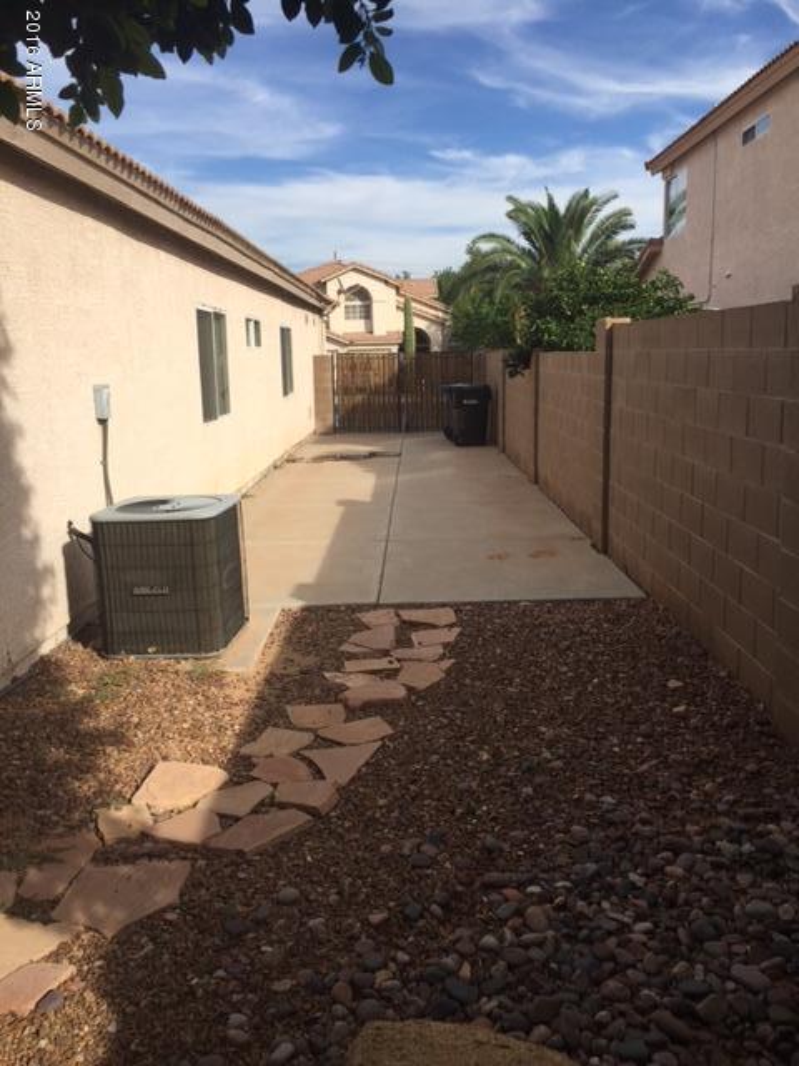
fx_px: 892
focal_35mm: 29
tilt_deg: -10.3
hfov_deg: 48.2
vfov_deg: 61.7
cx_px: 400
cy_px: 533
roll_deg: +1.3
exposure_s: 1/2326
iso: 32
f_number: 2.2
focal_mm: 4.15
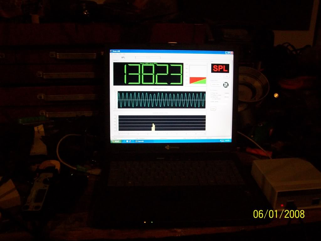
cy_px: 120
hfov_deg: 51.4
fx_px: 334
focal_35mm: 36
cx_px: 160
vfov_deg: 39.7
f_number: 2.7
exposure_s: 1/20
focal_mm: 6
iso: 160
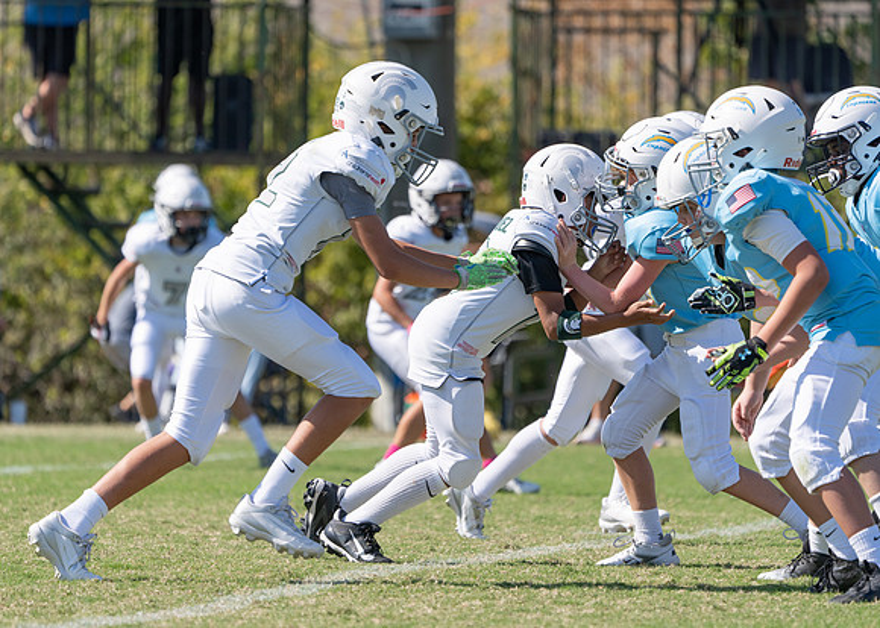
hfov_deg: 5.6
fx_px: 8979
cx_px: 453
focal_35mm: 359
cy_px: 304
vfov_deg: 4.0
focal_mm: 318
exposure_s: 1/1000
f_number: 5.6
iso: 160
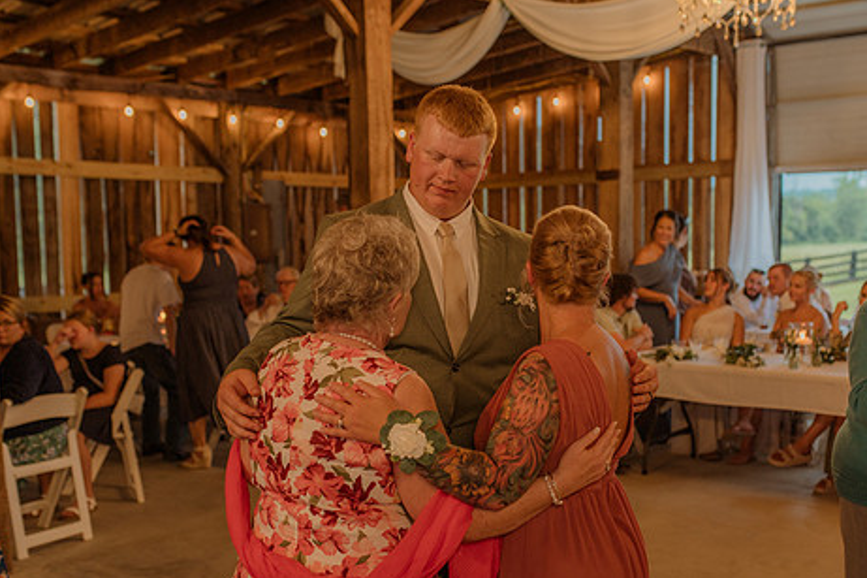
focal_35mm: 44
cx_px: 495
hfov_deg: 44.4
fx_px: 1059
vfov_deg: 30.4
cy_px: 348
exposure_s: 1/200
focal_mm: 35
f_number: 2.5
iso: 640
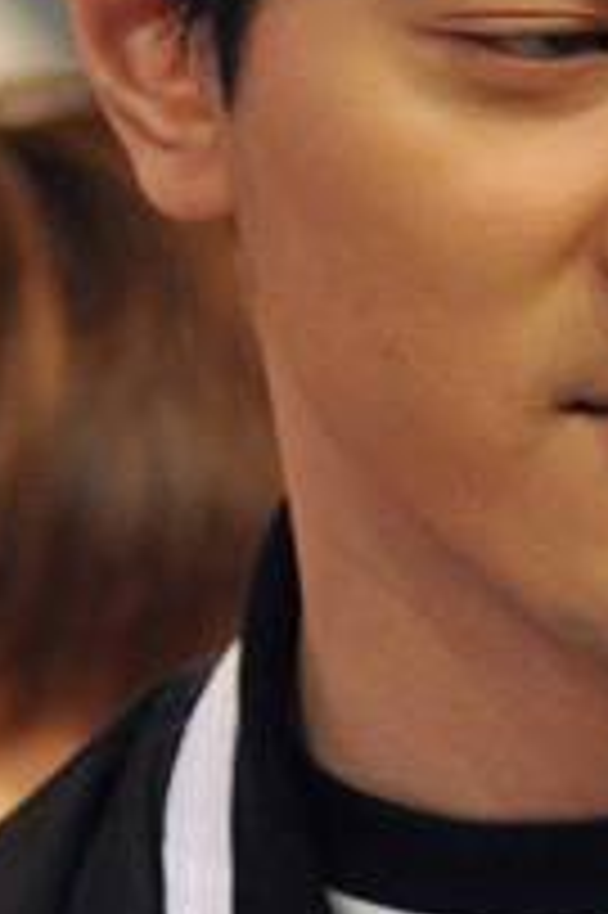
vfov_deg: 1.9
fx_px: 28089
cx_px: 516
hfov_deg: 1.2
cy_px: 1193
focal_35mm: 1107
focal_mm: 125
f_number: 4.5
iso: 640
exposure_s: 1/160
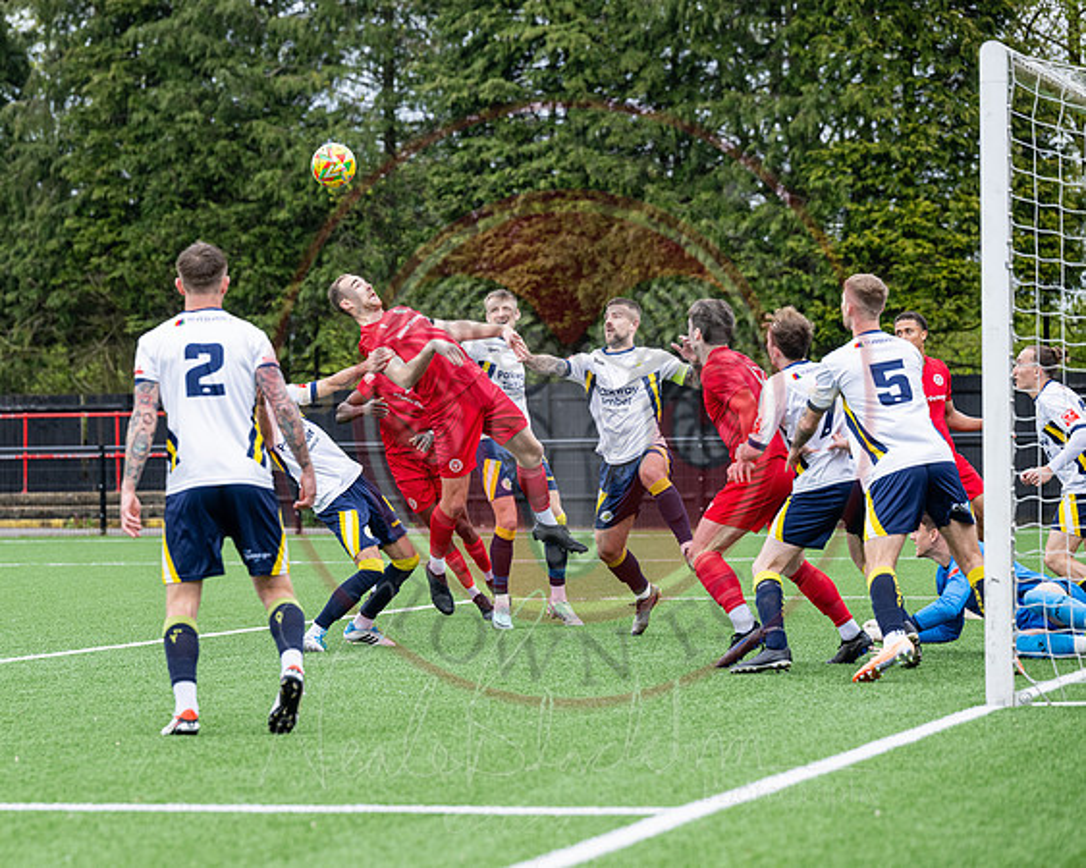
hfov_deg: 13.0
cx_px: 430
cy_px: 433
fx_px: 4764
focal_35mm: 148
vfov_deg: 10.4
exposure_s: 1/1600
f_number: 4
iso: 500
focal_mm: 130
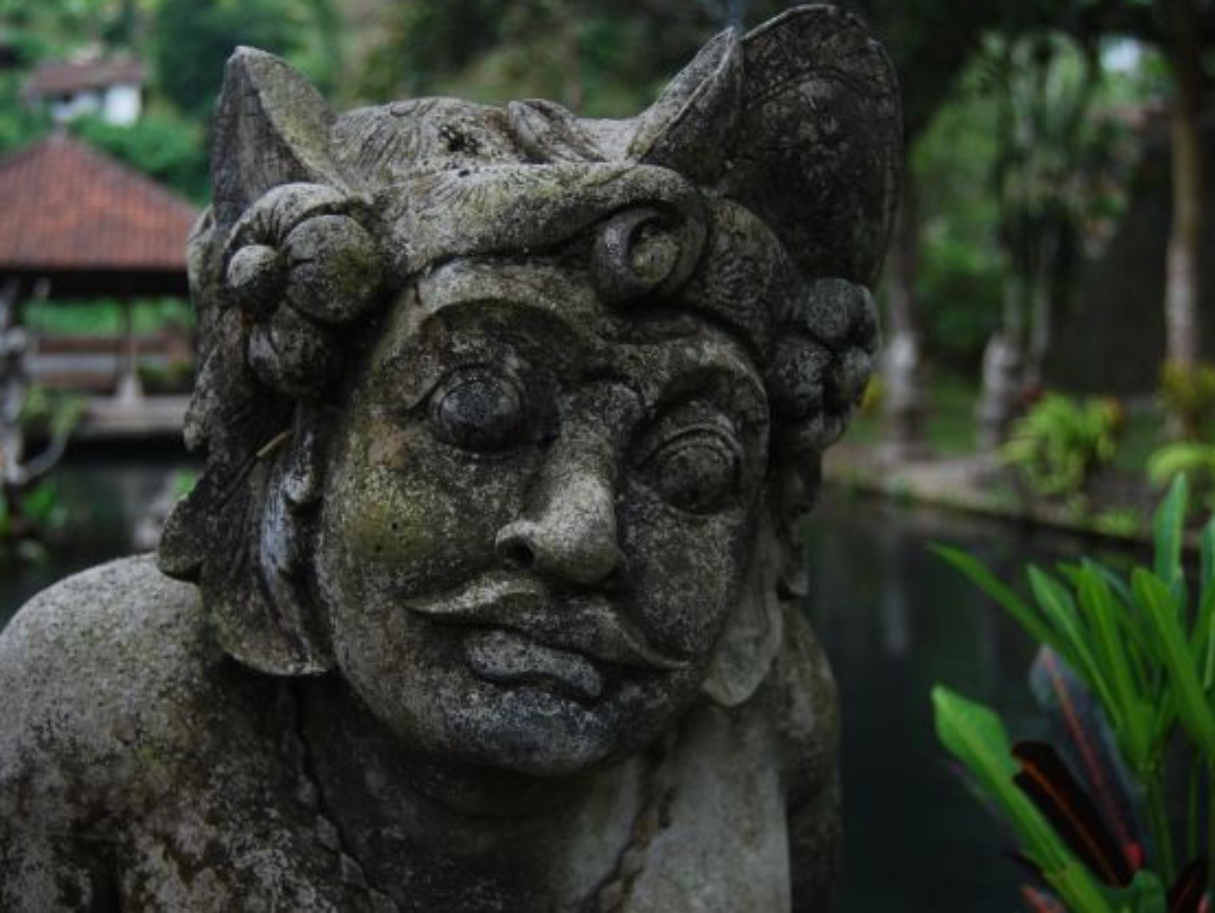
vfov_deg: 36.0
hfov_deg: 46.6
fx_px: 1405
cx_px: 520
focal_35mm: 40
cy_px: 446
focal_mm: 24
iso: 100
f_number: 4
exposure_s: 1/100
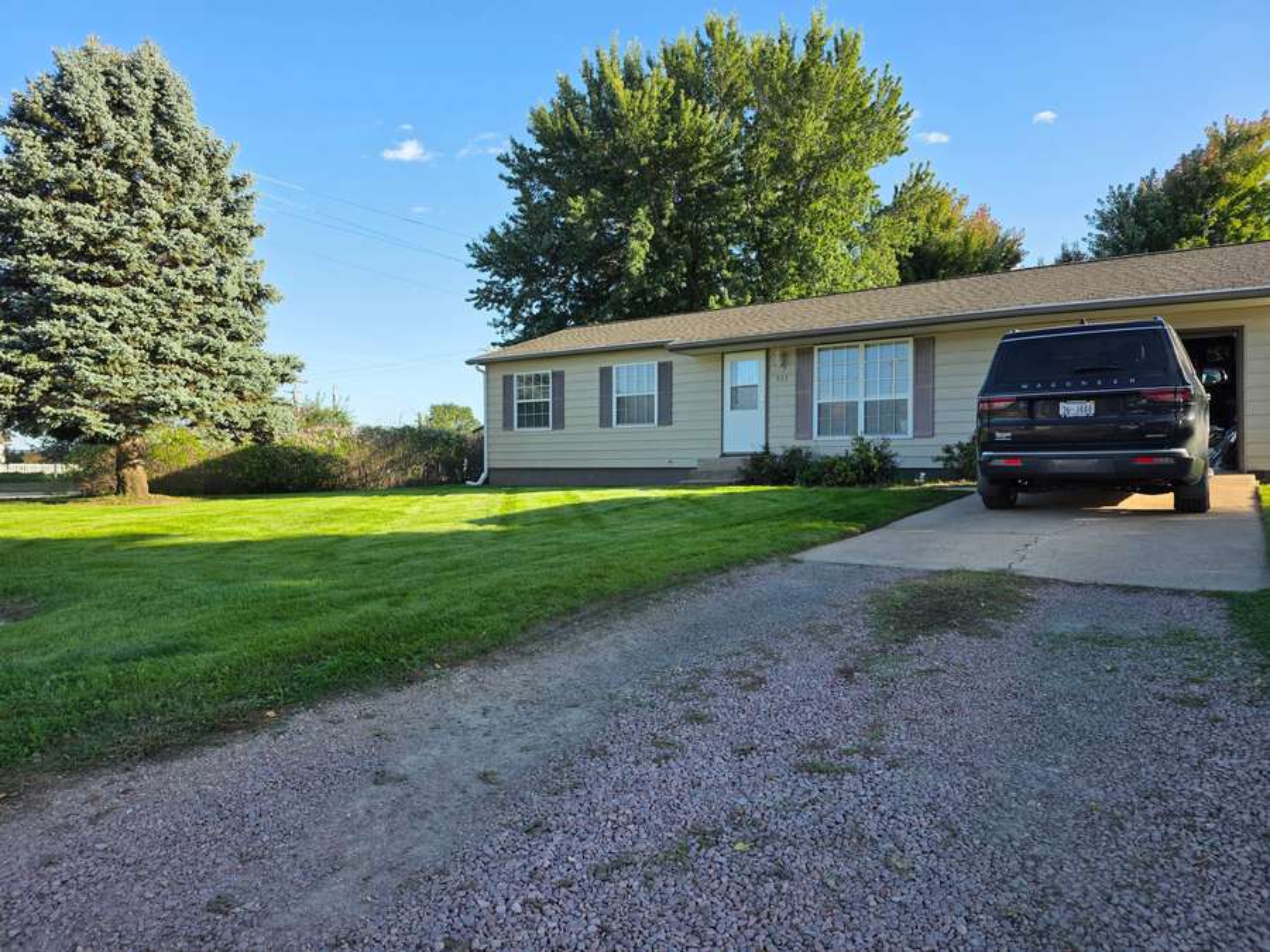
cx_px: 635
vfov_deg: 58.9
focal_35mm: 23
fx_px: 844
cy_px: 476
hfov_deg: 73.9
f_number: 1.7
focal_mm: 6.3
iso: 80
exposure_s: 1/1814
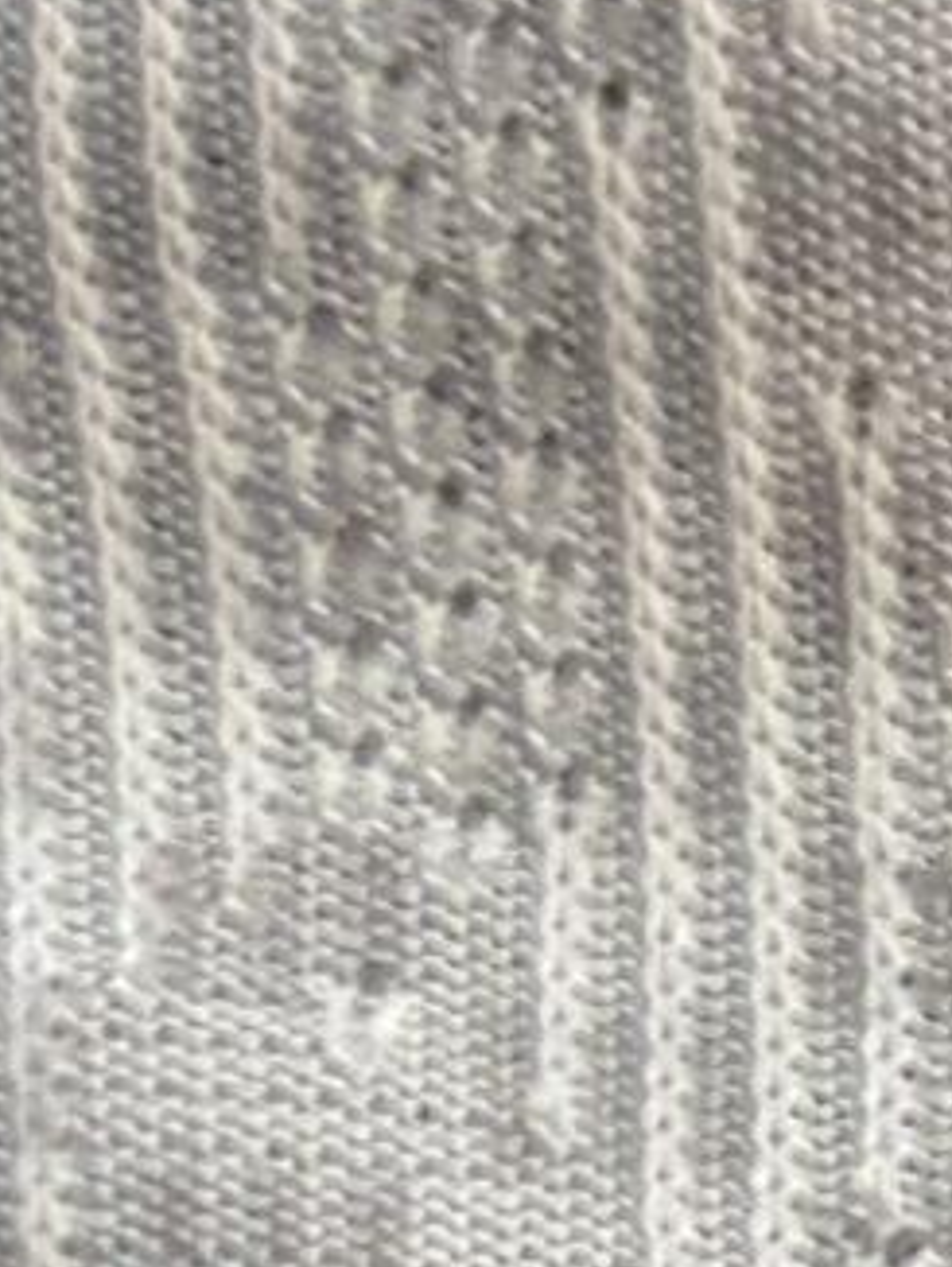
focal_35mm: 204
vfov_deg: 9.2
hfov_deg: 6.7
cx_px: 2720
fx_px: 7471
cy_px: 2309
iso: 125
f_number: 1.6
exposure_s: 1/121
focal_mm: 5.96
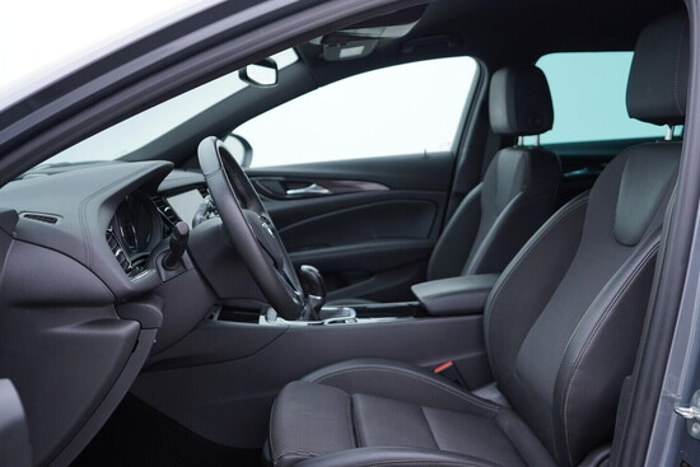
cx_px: 350
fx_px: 700
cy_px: 234
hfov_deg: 53.1
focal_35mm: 36
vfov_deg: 36.9
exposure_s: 1/40
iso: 125
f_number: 2.8
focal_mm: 24
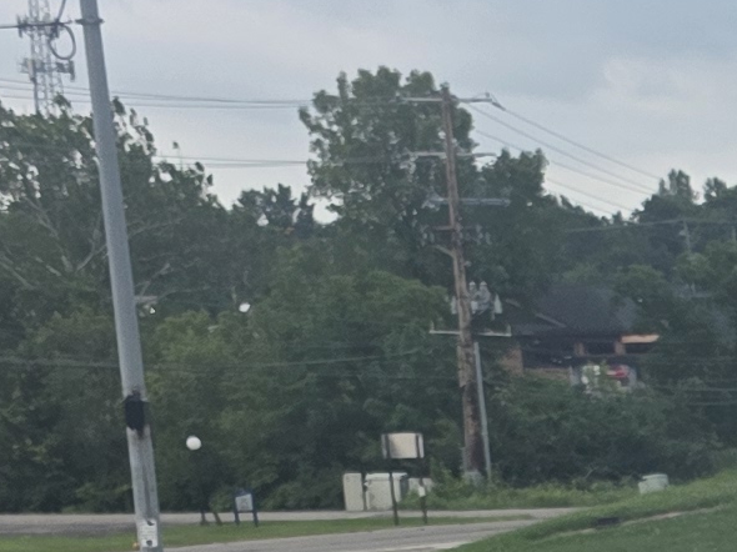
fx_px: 3320
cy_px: 817
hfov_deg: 10.6
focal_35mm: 156
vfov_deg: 9.3
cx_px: 1846
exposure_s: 1/2593
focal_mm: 6.3
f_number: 1.7
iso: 80
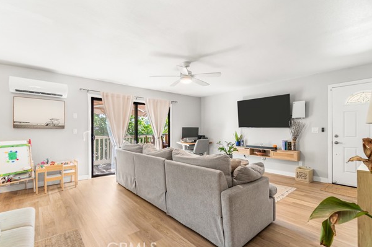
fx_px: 165
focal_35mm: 16
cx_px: 191
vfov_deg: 73.6
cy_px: 125
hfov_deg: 96.8
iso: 100
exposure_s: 1/1.25
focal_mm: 10
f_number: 6.3
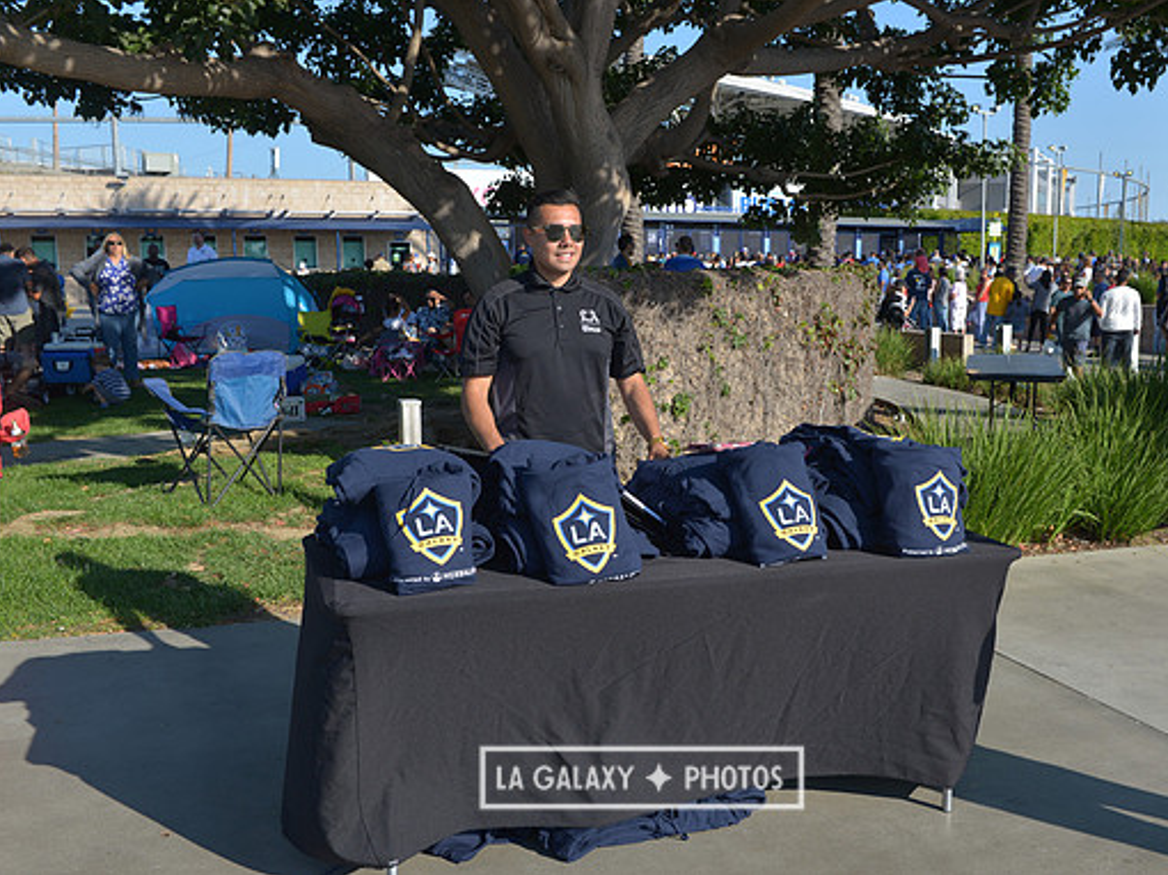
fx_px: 1180
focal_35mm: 35
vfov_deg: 40.7
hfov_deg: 52.6
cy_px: 434
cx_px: 641
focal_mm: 32
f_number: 8
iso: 100
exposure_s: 1/250
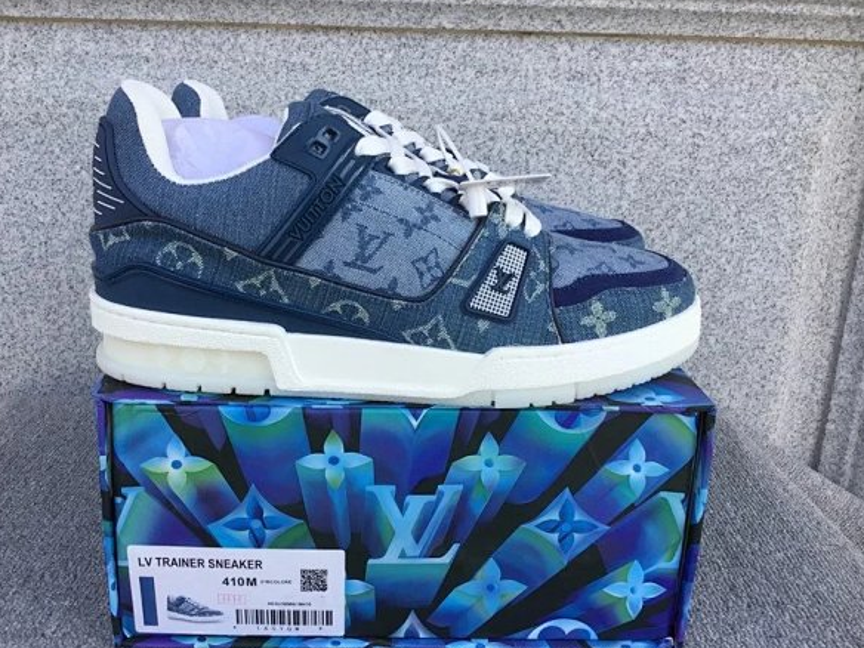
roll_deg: -1.1
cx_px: 398
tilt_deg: -18.3
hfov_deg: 53.9
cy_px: 337
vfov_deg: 41.8
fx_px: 849
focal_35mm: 34
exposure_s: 1/237
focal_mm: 3.3
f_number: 2.4
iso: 25
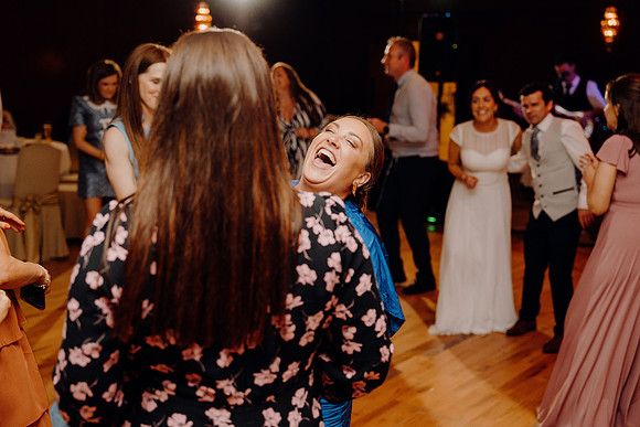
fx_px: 818
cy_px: 214
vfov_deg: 29.3
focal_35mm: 46
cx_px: 320
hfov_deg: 42.7
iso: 1250
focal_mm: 46
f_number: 2.8
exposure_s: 1/160
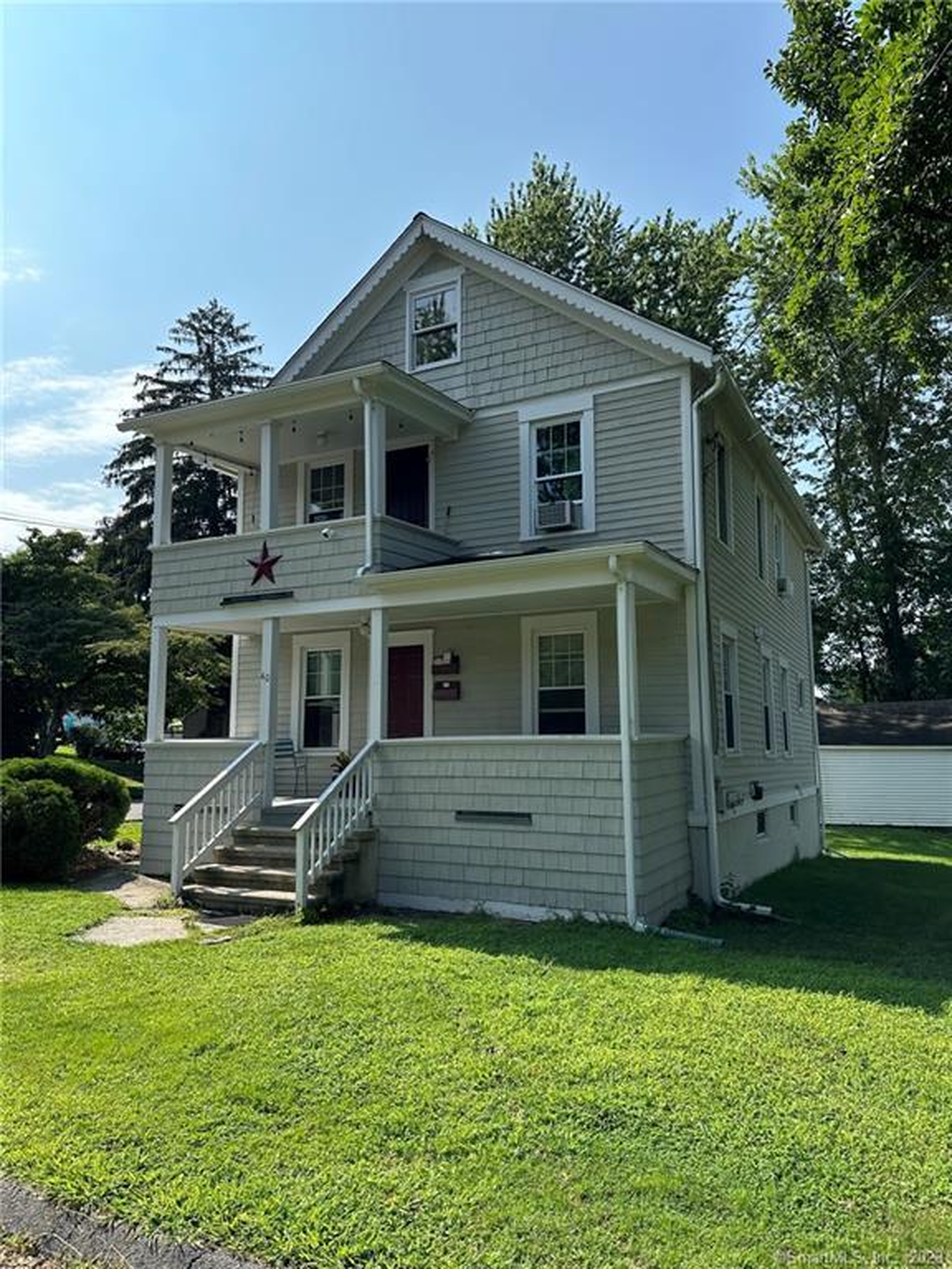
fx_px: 880
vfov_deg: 71.6
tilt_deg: +8.0
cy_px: 634
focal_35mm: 24
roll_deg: +0.9
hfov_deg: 56.8
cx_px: 476
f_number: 1.78
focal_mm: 6.86
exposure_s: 1/3247
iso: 80
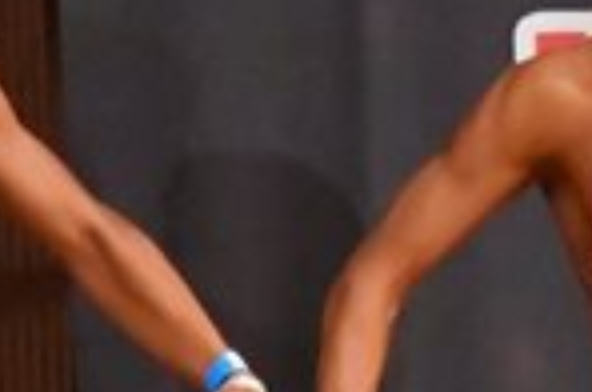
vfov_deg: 0.9
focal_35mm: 1576
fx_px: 25861
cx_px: 690
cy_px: 548
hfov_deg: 1.3
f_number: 5.6
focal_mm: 200
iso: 12800
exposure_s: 1/400
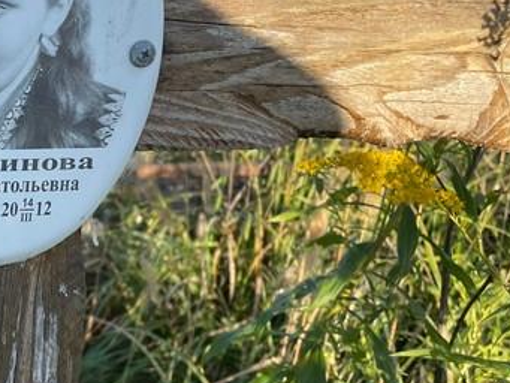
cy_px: 111
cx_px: -69
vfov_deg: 23.9
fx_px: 899
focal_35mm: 61
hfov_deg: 28.4
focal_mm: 4.2
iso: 32
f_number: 1.6
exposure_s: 1/744
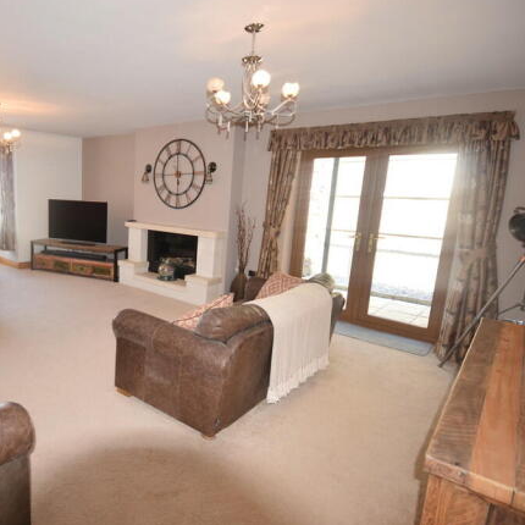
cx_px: 143
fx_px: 383
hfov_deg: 65.4
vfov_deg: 68.8
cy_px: 262
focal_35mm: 22
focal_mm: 11.5
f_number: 5.6
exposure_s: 1/125
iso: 720
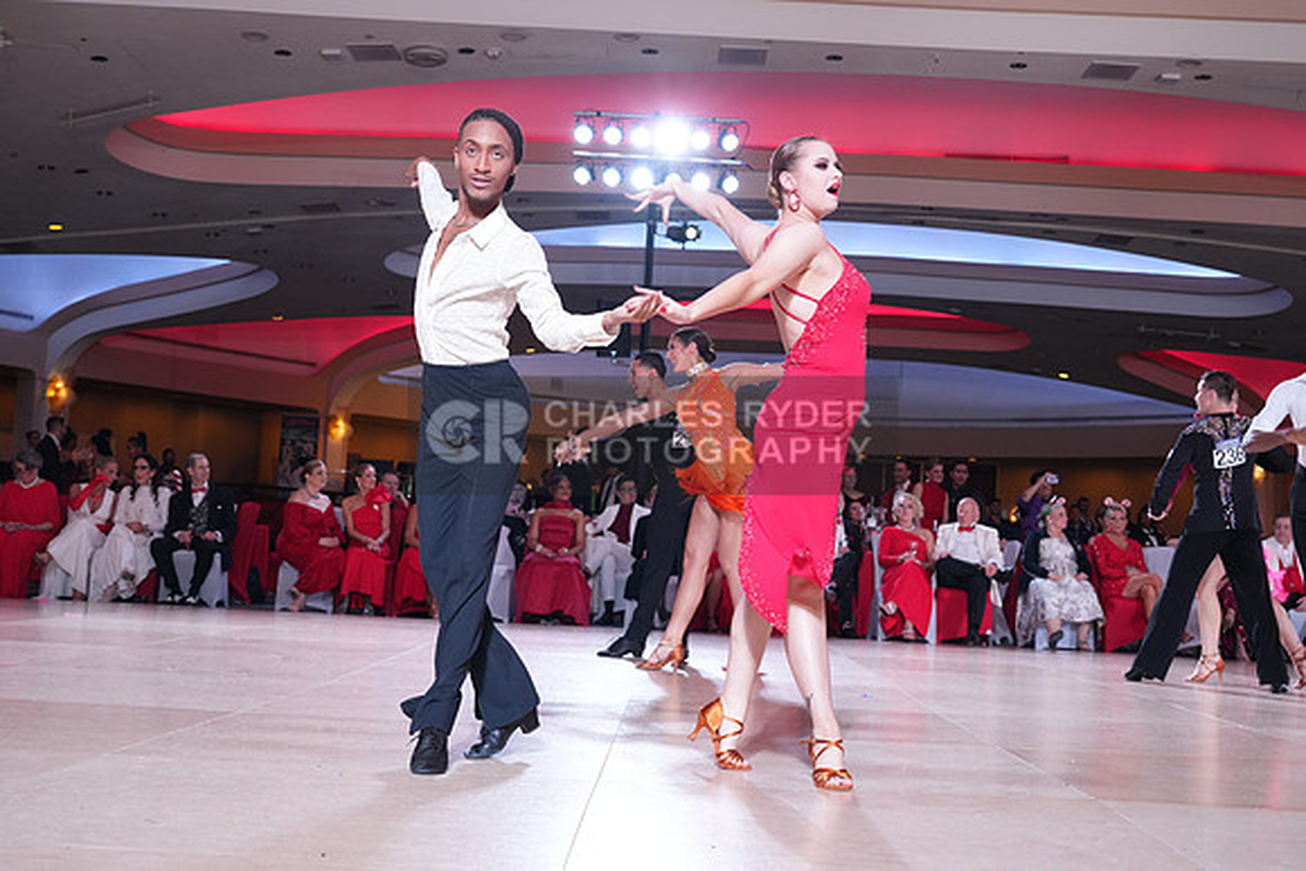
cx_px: 653
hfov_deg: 47.4
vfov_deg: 32.6
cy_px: 436
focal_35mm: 41
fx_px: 1488
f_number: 5
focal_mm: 41
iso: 1250
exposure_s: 1/200
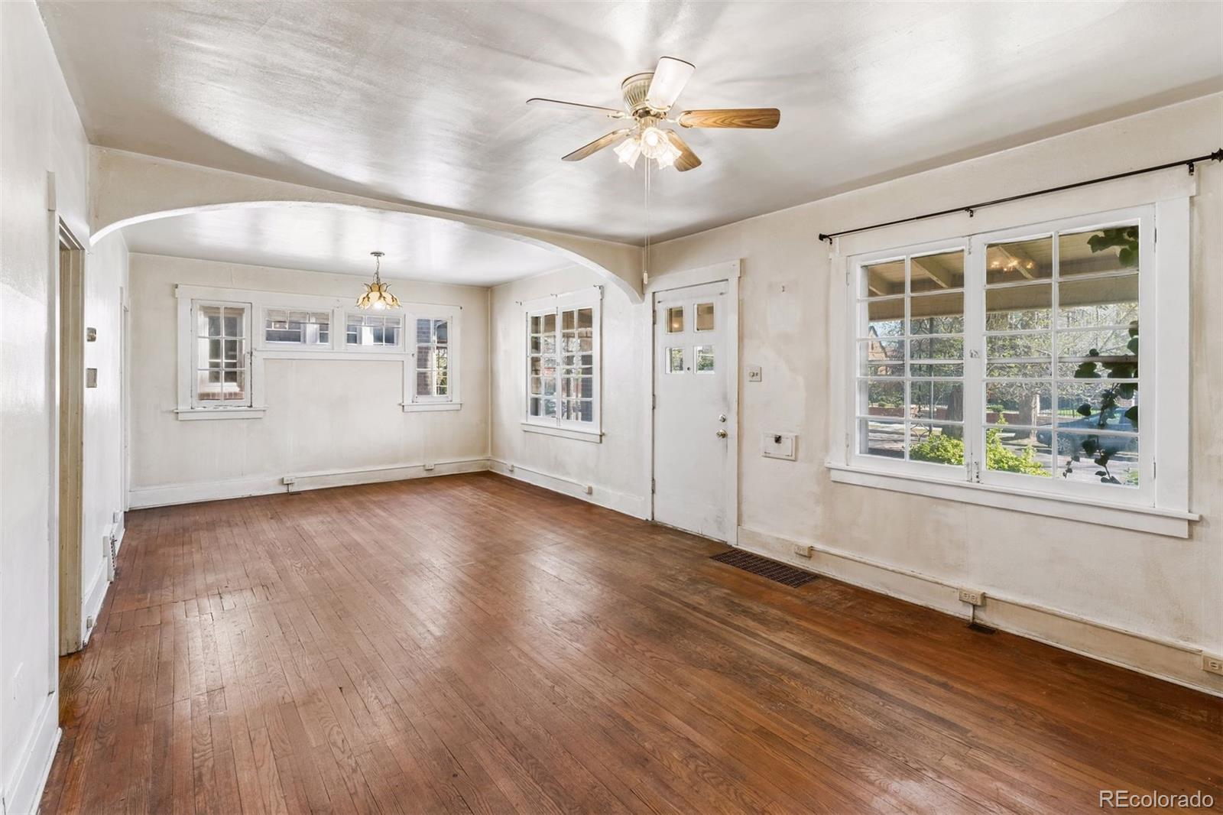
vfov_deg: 70.4
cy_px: 408
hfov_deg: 93.3
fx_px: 577
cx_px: 612
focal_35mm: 17
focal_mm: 17
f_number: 9
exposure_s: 1/8
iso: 400
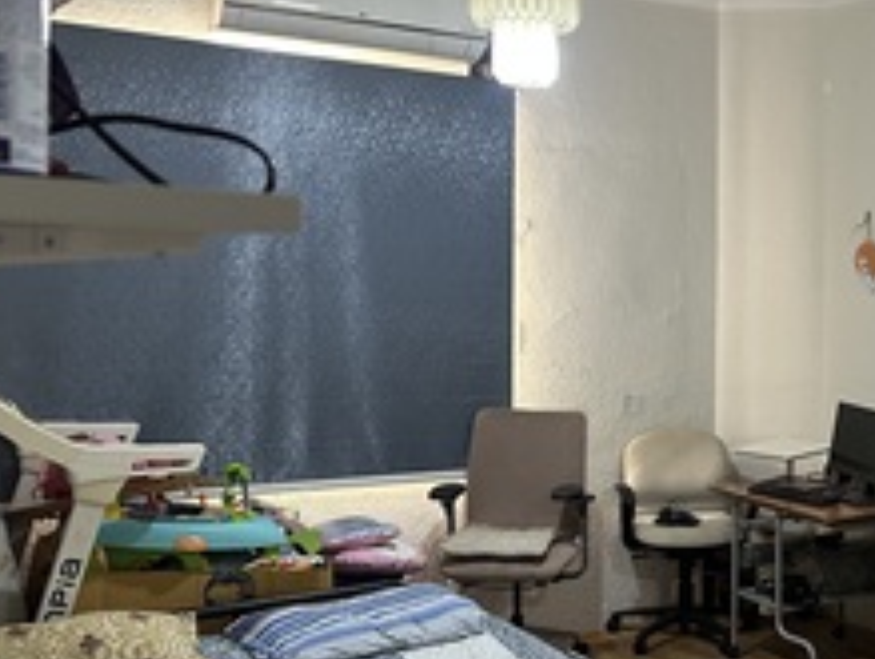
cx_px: 793
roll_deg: -0.6
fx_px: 1266
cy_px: 349
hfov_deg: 35.8
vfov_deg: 29.2
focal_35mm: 50
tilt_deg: -3.5
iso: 400
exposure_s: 1/60
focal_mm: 6.86
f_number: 1.78
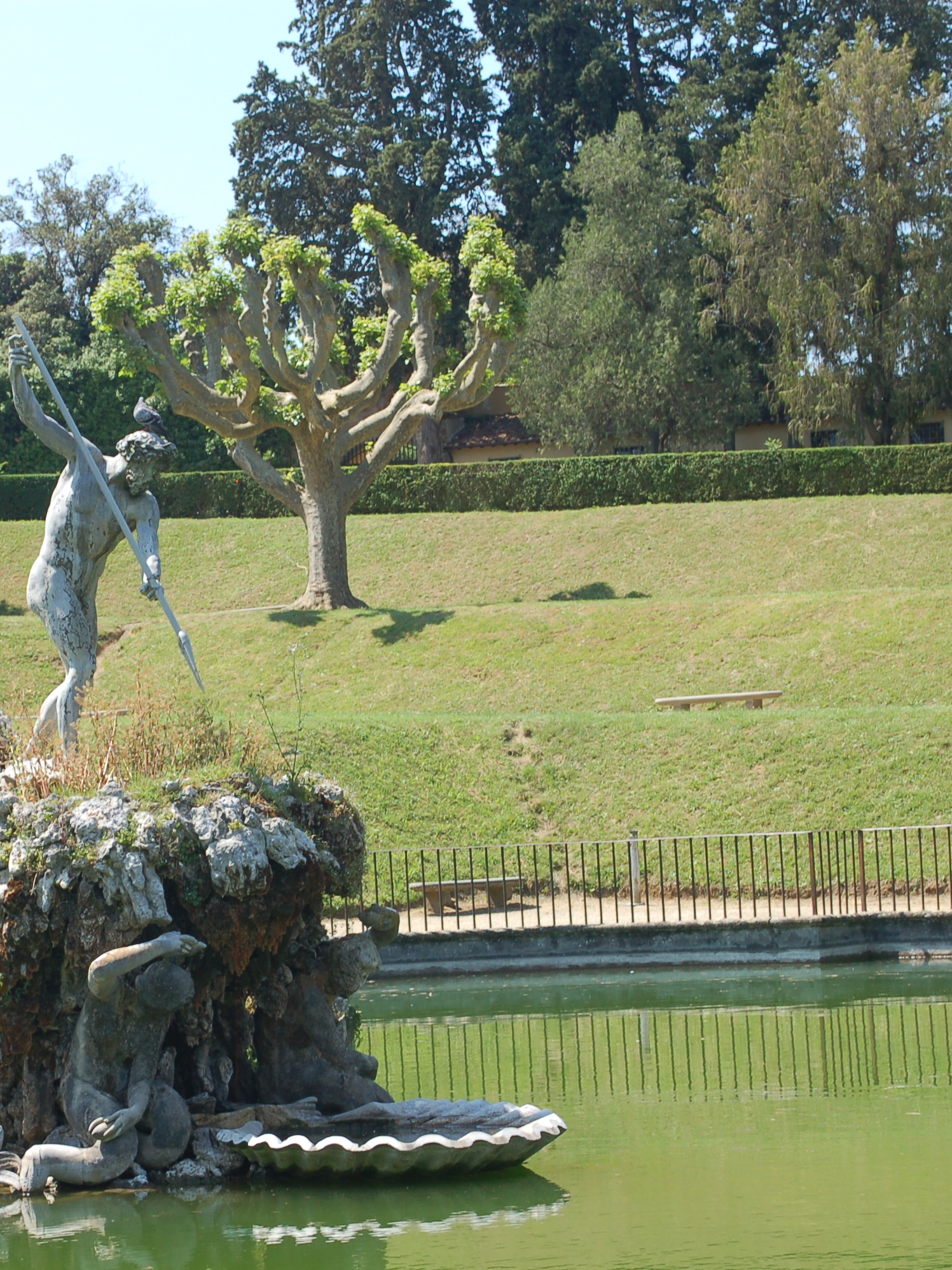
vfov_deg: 20.1
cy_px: 634
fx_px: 3583
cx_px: 88
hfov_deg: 15.0
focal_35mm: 98
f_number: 8
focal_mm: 45
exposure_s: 1/200
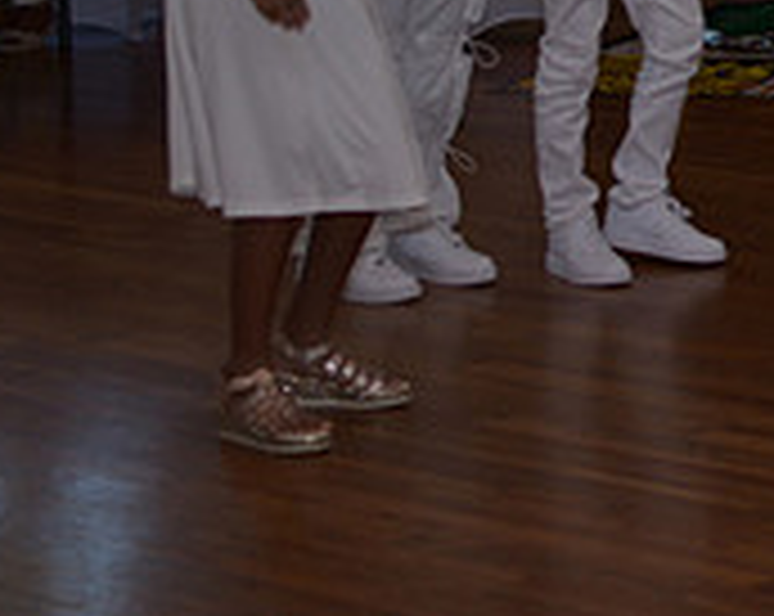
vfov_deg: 9.1
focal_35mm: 167
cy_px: -245
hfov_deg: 11.0
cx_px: 1274
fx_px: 3810
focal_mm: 35
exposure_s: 1/160
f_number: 2.8
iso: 100
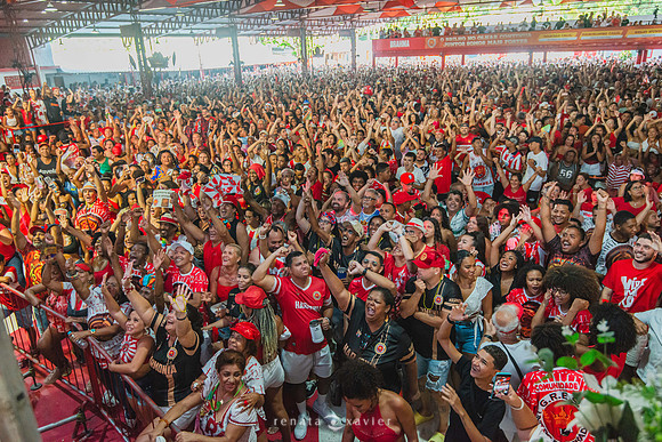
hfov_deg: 69.4
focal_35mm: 26
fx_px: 478
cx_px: 331
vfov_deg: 49.6
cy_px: 221
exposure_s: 1/320
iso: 3200
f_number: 4
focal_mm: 26
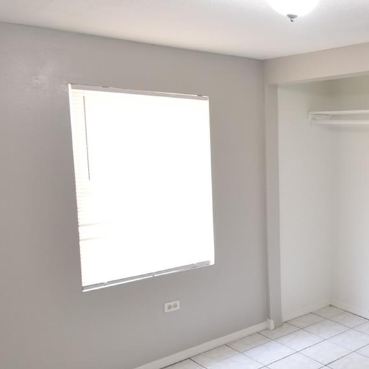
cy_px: 190
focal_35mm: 36
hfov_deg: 41.2
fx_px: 434
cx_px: 353
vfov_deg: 46.0
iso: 800
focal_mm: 10
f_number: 3.5
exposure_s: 1/45
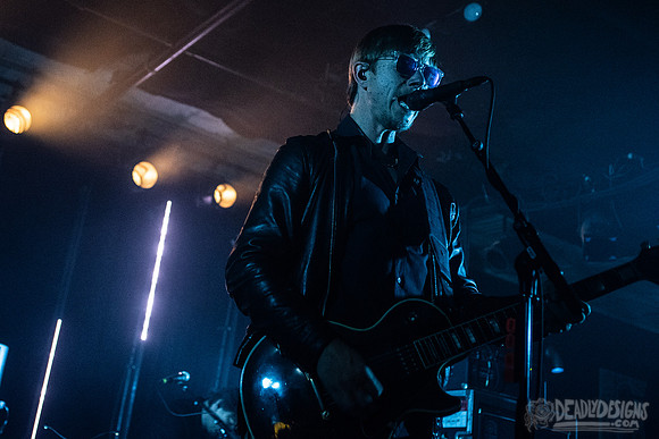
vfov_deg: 27.2
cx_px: 252
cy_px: 168
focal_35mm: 49
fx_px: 904
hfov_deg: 39.8
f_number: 3.2
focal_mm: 40
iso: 3200
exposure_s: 1/100
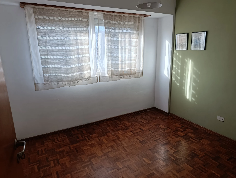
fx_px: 157
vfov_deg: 59.0
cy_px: 89
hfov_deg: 73.8
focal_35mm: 23
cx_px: 118
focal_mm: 6.11
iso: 165
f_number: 1.65
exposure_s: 1/100
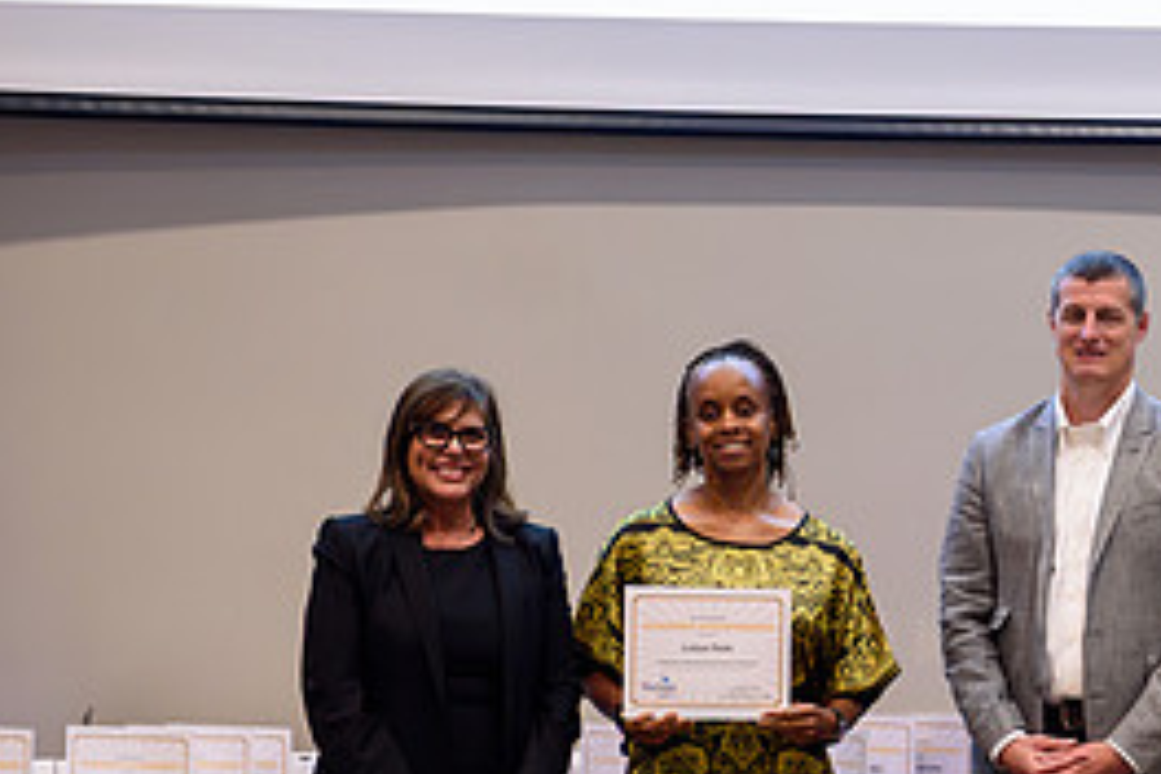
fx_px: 4966
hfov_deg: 13.1
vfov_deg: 8.9
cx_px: 1201
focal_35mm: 154
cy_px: 613
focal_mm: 70
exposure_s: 1/160
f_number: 2.8
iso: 1000
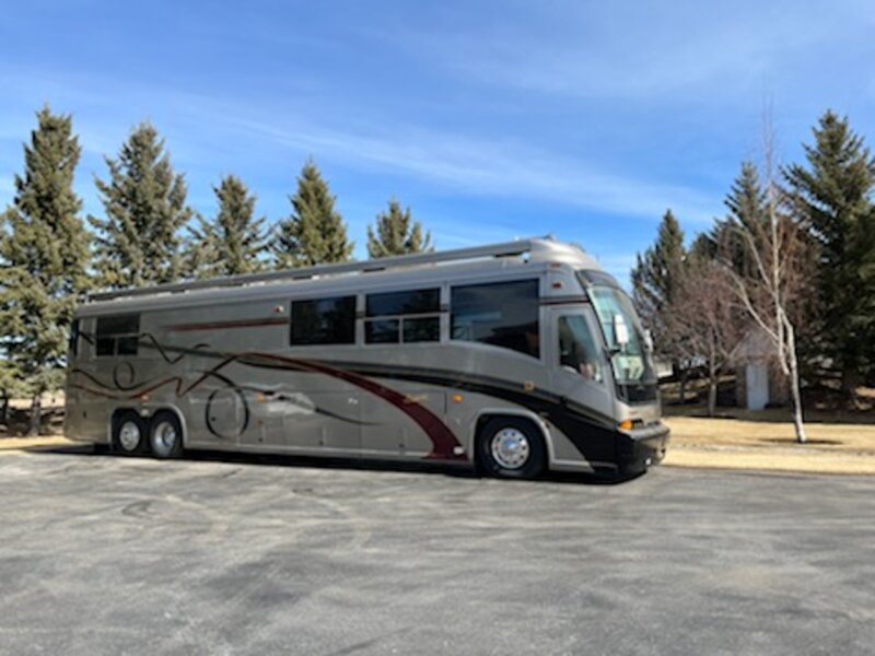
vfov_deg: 53.1
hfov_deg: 67.3
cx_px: 438
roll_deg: +1.1
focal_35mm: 26
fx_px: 657
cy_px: 328
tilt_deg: +3.1
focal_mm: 5.1
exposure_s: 1/2463
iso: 50
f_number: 1.6
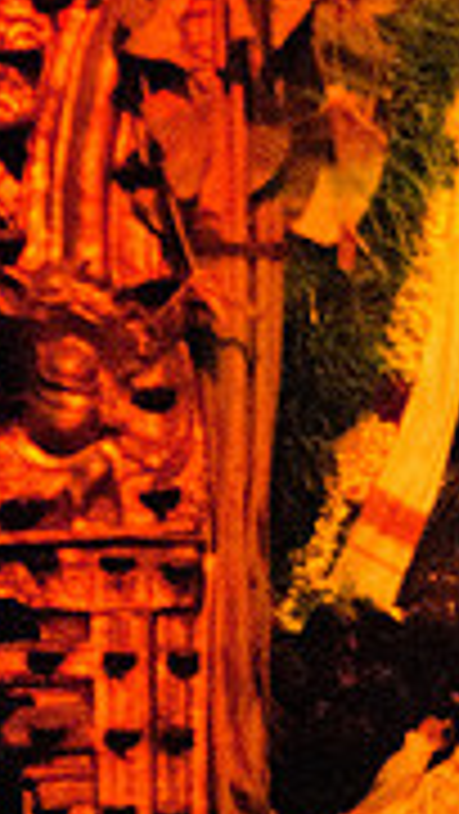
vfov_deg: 1.8
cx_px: 641
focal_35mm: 1171
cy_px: 450
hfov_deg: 1.0
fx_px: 25302
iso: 1600
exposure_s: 1/50
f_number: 8
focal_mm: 300
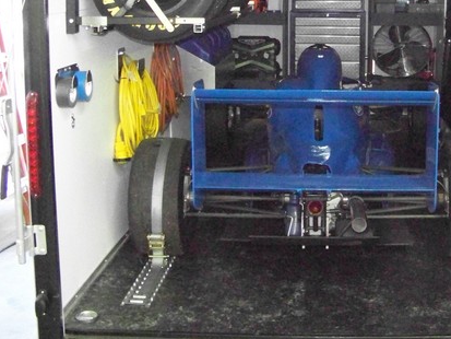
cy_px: 86
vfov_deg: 23.8
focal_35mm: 61
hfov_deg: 31.2
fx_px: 795
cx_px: 327
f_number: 2.8
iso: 1600
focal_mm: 5.85
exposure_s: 1/30
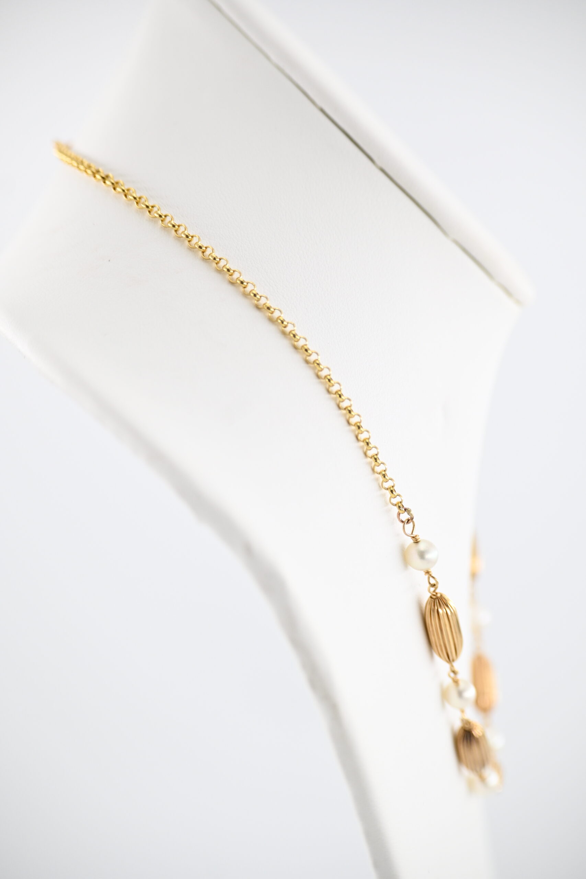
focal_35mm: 75
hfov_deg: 18.2
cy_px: 440
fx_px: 1831
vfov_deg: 27.0
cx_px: 293
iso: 400
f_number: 4.5
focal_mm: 50
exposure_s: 1/500
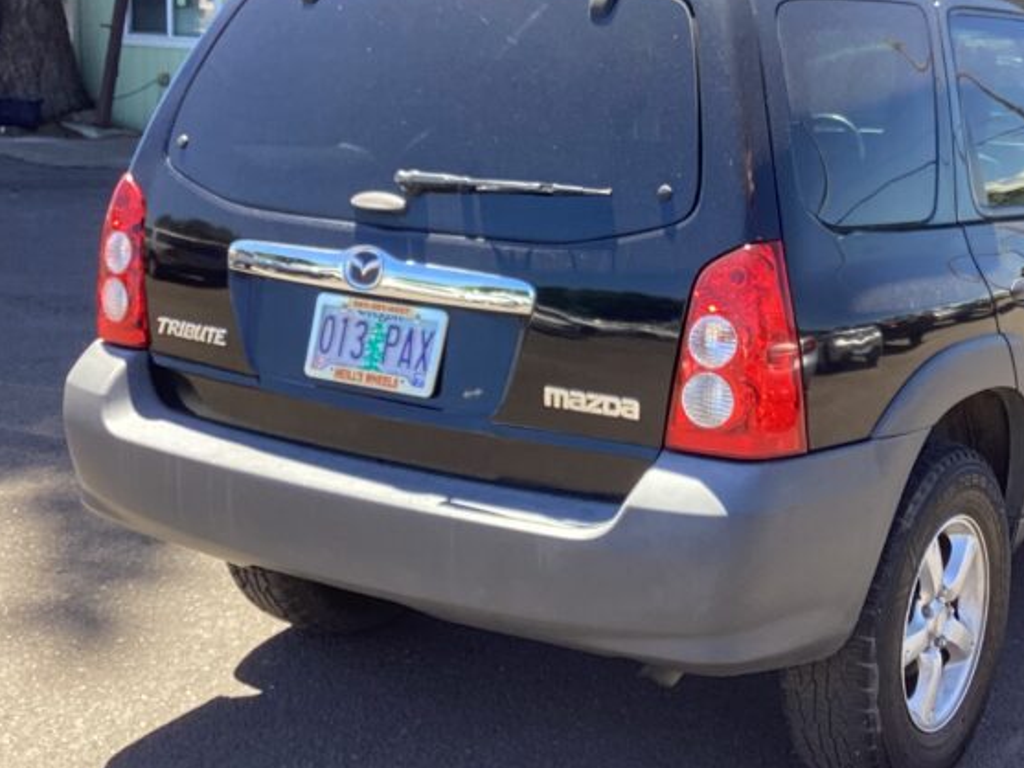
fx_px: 1687
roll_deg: -2.4
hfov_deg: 33.4
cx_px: 700
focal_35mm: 57
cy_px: 209
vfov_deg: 25.4
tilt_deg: -5.3
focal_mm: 3.3
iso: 25
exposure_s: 1/159
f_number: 2.4
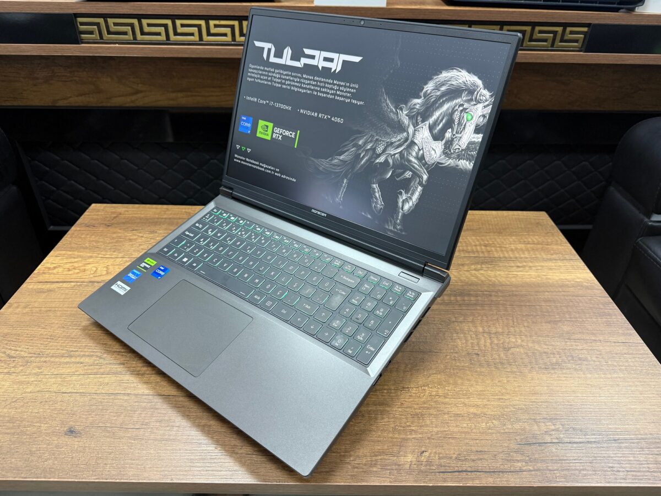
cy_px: 248
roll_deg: -0.8
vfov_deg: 56.8
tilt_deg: -33.5
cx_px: 330
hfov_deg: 71.6
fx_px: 458
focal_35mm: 24
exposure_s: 1/50
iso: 200
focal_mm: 6.76
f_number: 1.78
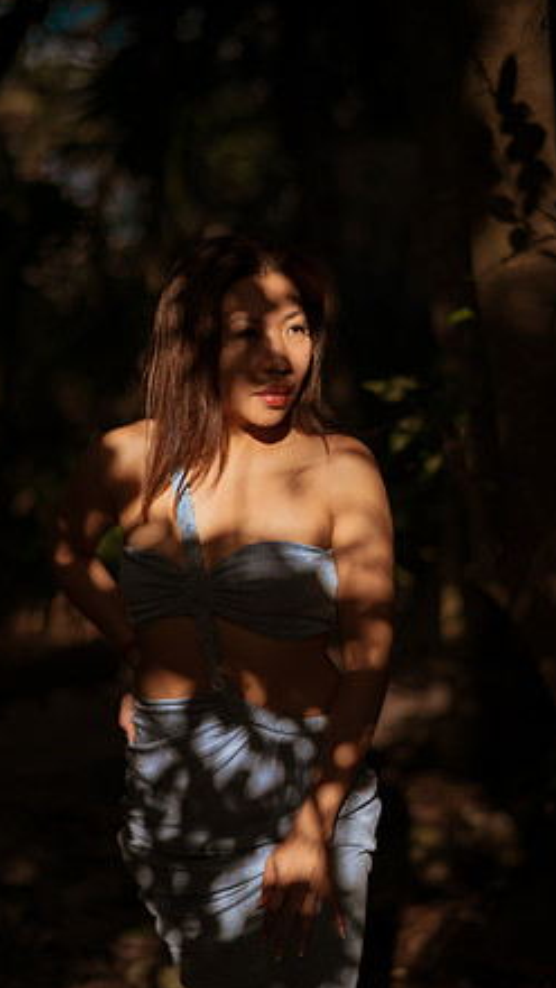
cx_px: 316
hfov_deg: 19.4
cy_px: 493
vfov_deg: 33.8
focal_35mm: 62
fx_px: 1625
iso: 100
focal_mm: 58
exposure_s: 1/5000
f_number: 1.4
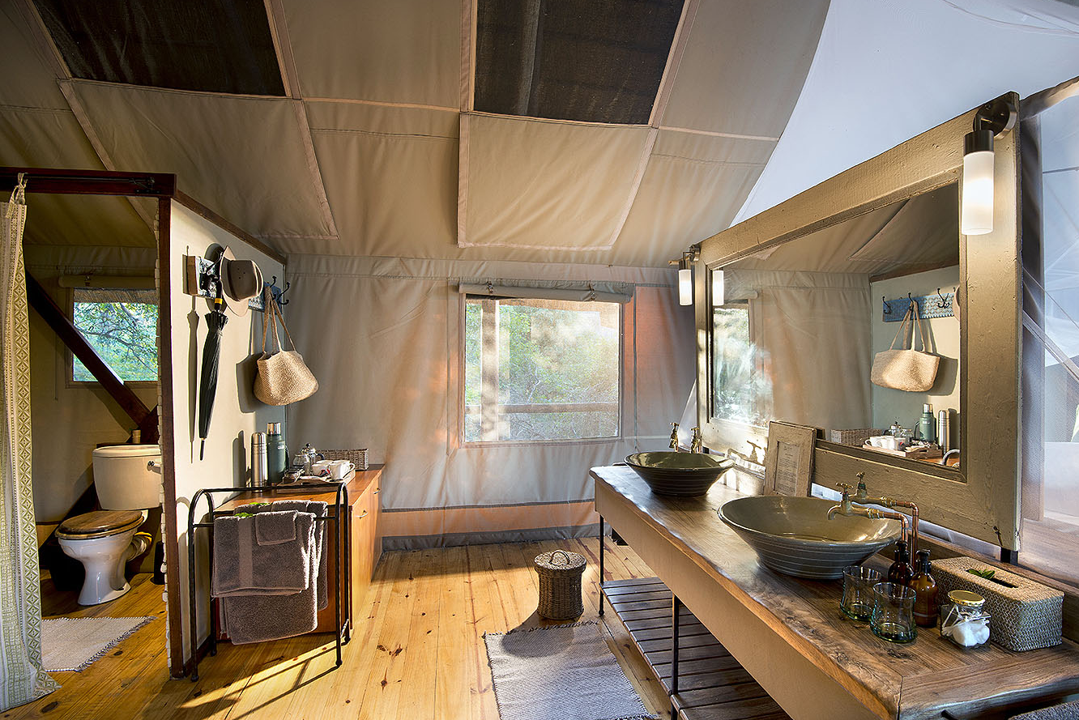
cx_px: 580
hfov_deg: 89.8
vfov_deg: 67.4
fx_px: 540
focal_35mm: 18
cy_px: 368
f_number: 8
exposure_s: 1.5
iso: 200
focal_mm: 16
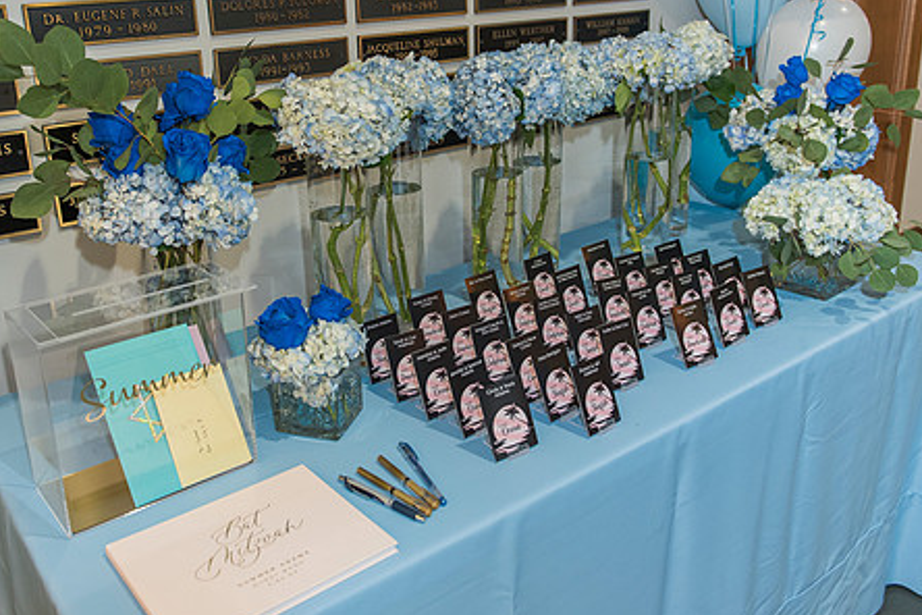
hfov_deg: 55.6
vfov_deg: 38.6
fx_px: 871
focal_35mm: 34
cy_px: 230
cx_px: 401
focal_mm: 26
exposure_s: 1/100
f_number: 3.5
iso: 1250
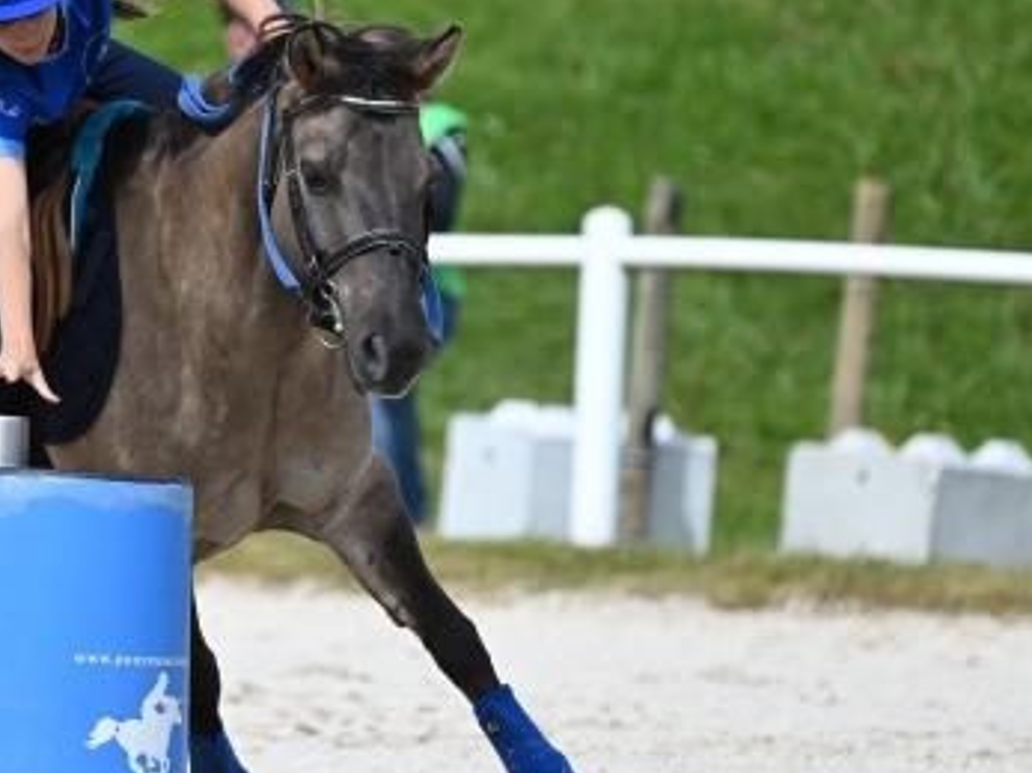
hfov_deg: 2.7
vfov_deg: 2.0
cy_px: 214
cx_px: 86
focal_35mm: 731
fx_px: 21786
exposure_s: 1/1250
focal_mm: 330
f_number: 5.3
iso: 250
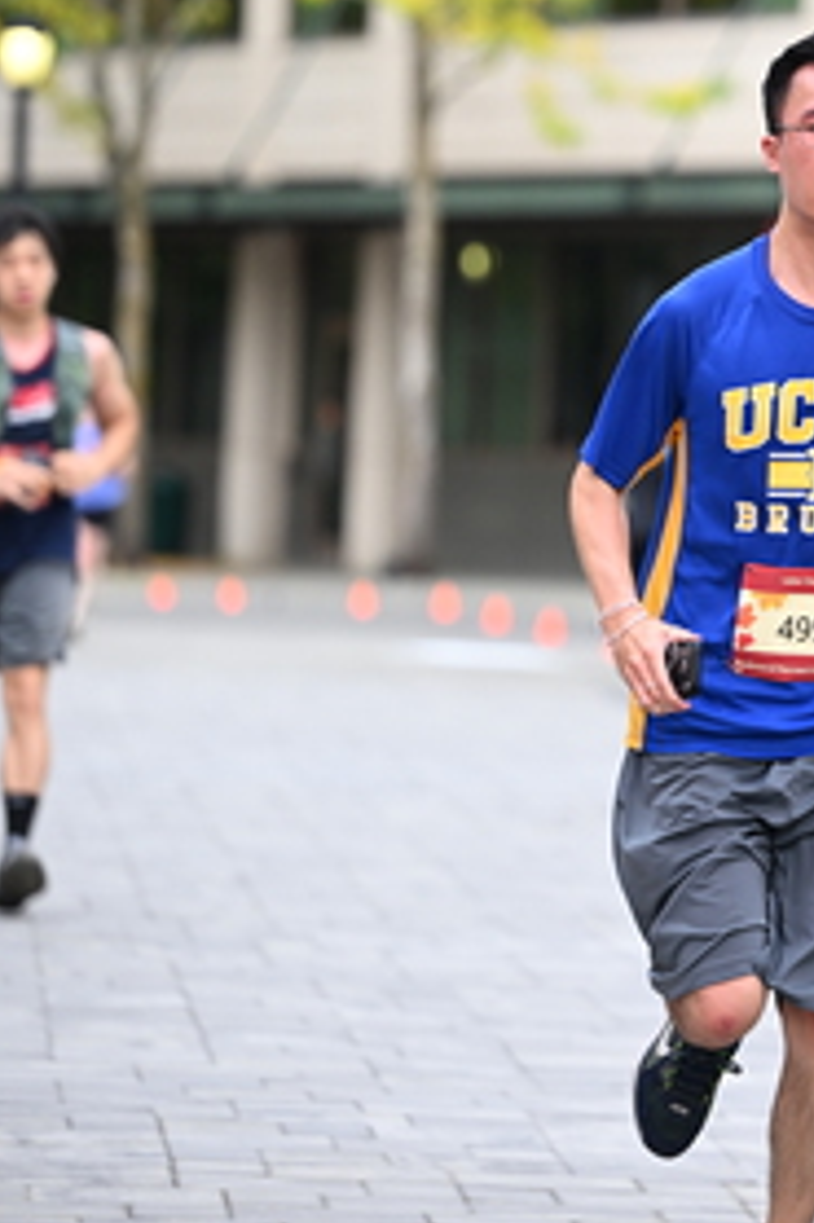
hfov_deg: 5.1
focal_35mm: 267
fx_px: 9066
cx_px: 803
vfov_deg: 7.7
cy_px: 321
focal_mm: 135
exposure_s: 1/1250
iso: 640
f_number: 2.8
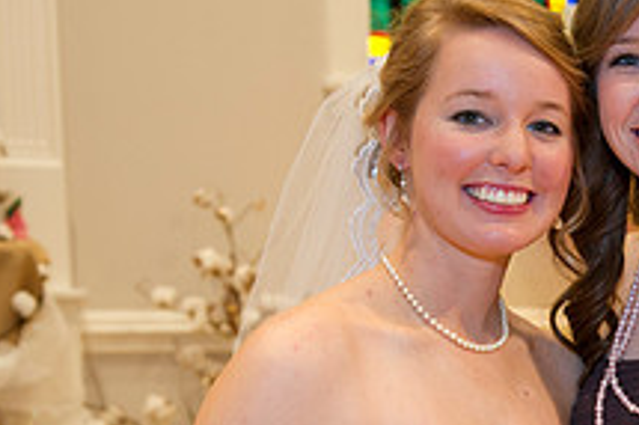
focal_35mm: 97
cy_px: 428
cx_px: 681
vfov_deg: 13.9
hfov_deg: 20.2
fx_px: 1720
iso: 1250
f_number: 4
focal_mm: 36
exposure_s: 1/80
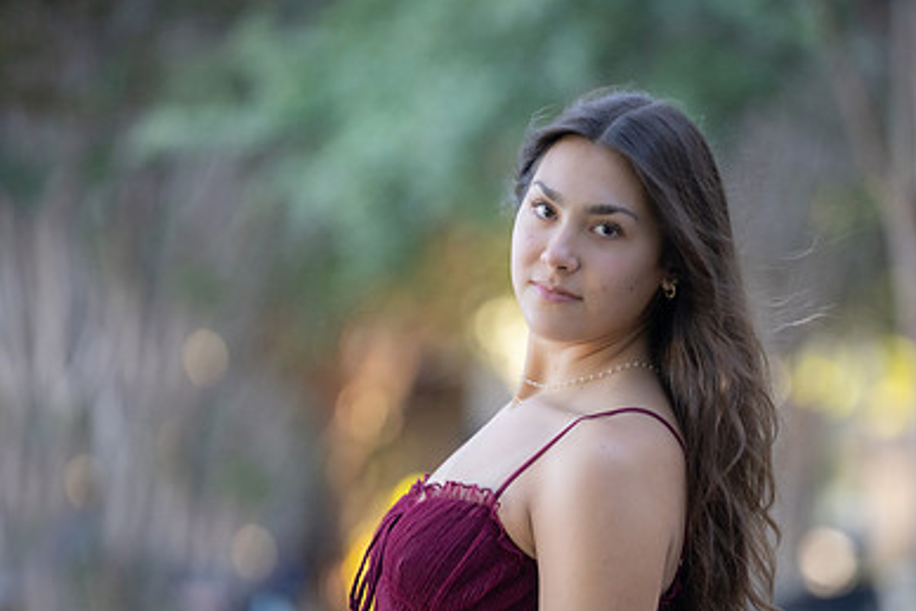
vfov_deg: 5.5
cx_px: 585
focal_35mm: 251
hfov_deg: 8.2
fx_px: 6389
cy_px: 412
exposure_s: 1/320
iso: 1000
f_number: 2.8
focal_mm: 168
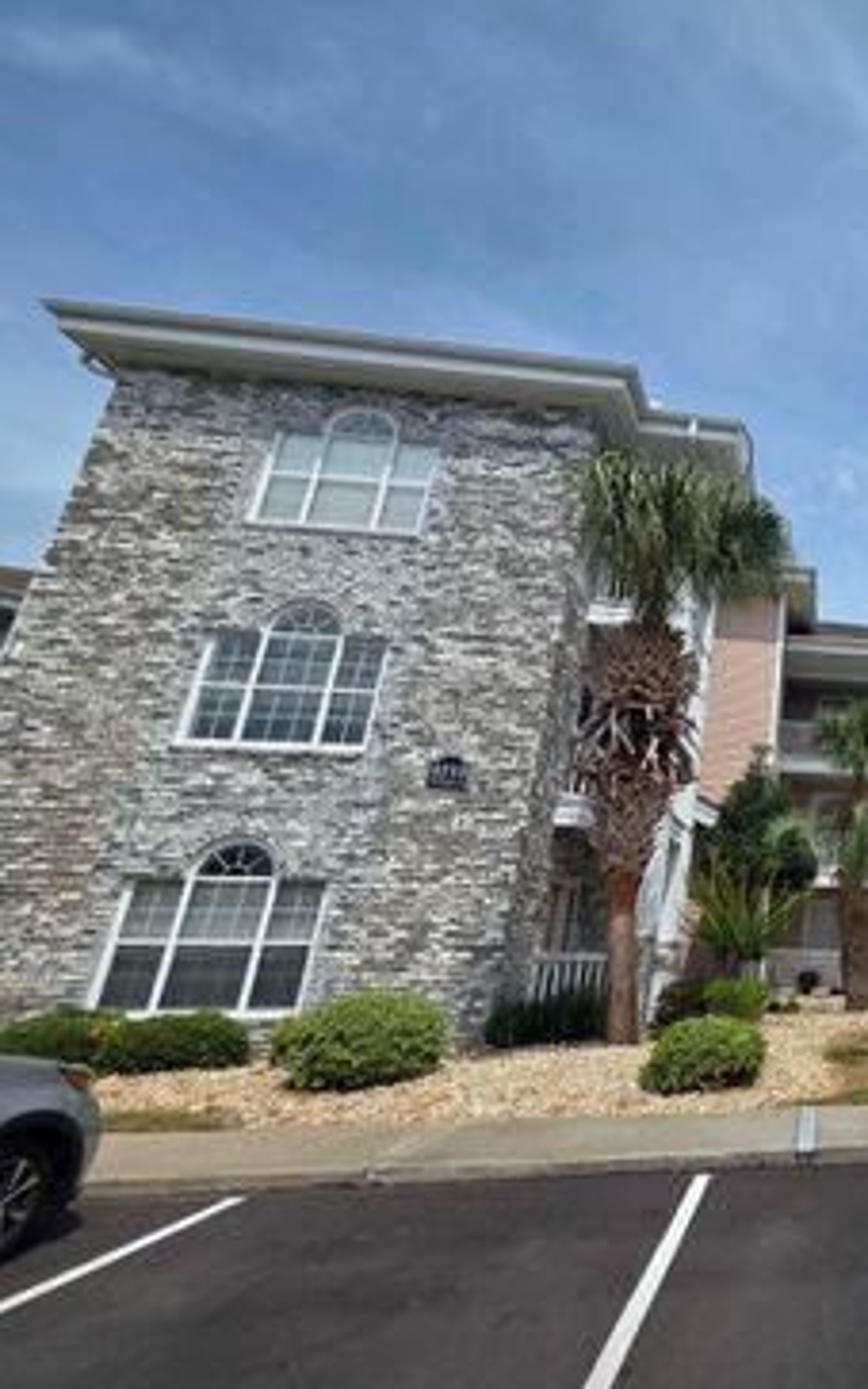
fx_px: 719
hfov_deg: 46.3
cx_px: 952
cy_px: 702
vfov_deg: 88.0
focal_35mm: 19
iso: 40
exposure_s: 1/3309
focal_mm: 2.2
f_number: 1.9
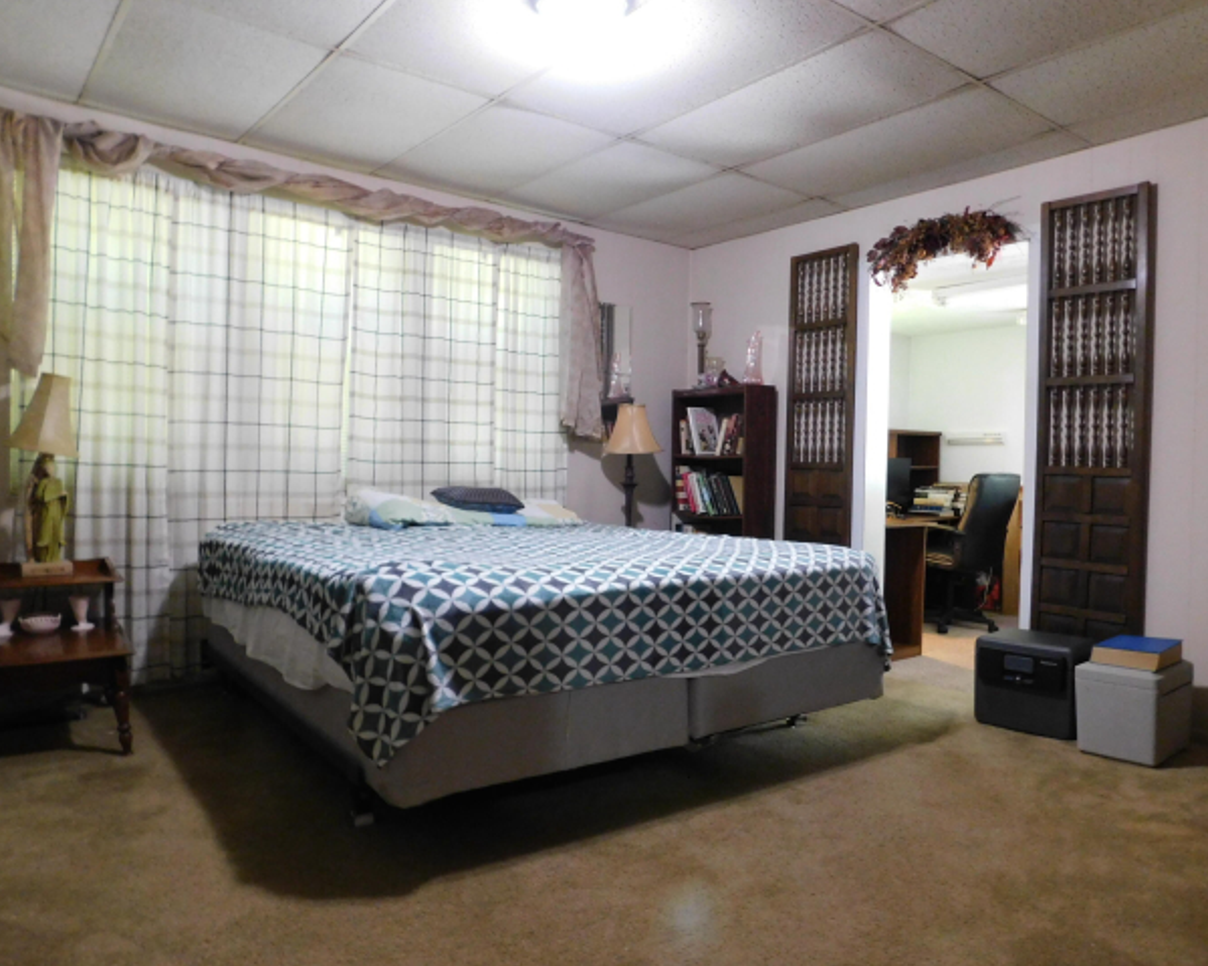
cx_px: 612
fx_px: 894
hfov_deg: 68.1
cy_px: 488
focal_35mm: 25
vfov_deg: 56.8
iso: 400
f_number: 3
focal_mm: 4
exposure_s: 1/8
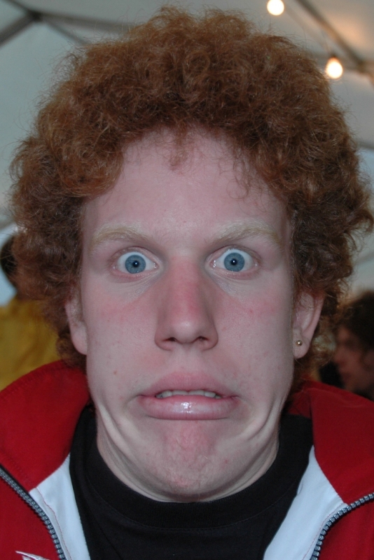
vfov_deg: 51.3
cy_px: 280
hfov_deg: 35.5
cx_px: 187
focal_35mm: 38
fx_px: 584
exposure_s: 1/60
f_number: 3.8
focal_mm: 25
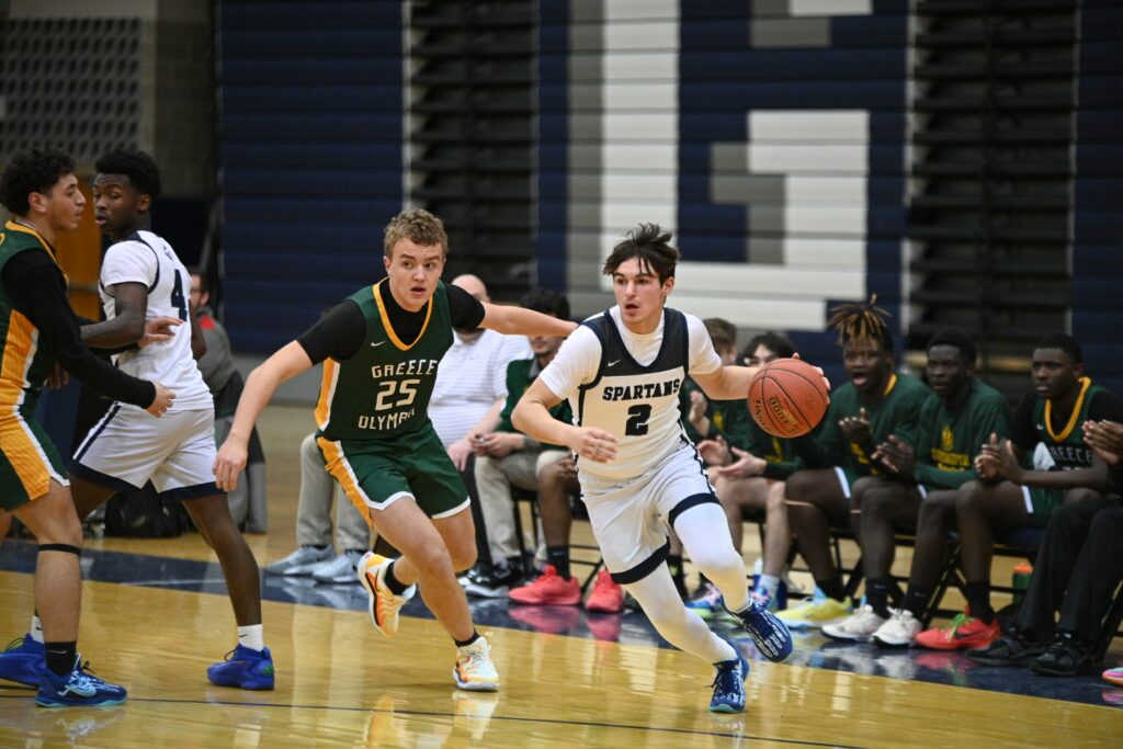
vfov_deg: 8.6
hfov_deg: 12.8
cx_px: 562
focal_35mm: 160
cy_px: 374
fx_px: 4991
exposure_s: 1/1000
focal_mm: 160
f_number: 2.8
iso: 7200
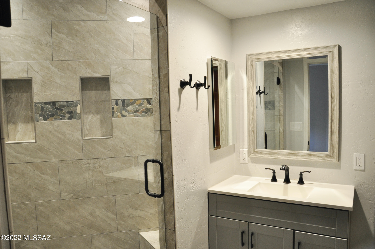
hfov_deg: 67.4
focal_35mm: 27
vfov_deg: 47.8
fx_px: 281
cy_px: 124
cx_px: 188
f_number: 4
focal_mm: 18
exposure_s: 1/60
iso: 720
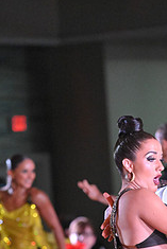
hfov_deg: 3.2
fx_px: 2994
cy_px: 304
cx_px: 188
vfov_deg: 4.8
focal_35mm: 431
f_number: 5
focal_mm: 175
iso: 6400
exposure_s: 1/400
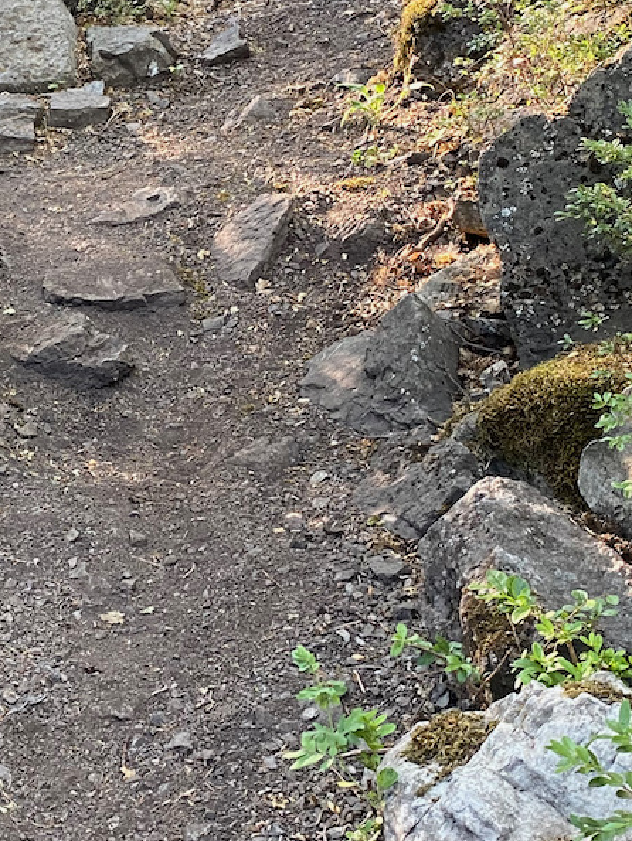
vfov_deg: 27.7
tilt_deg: -7.9
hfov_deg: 20.6
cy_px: 353
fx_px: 1703
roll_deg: -1.5
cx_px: 77
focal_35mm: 70
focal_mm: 4.25
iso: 125
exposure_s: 1/87
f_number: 1.8
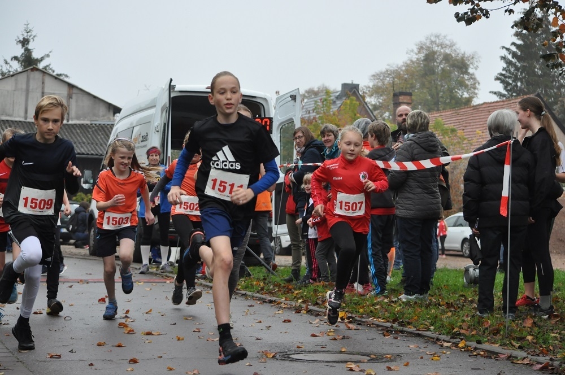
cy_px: 188
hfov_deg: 21.9
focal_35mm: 93
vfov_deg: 14.7
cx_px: 282
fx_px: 1458
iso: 1100
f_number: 4.5
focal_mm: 62
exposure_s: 1/500
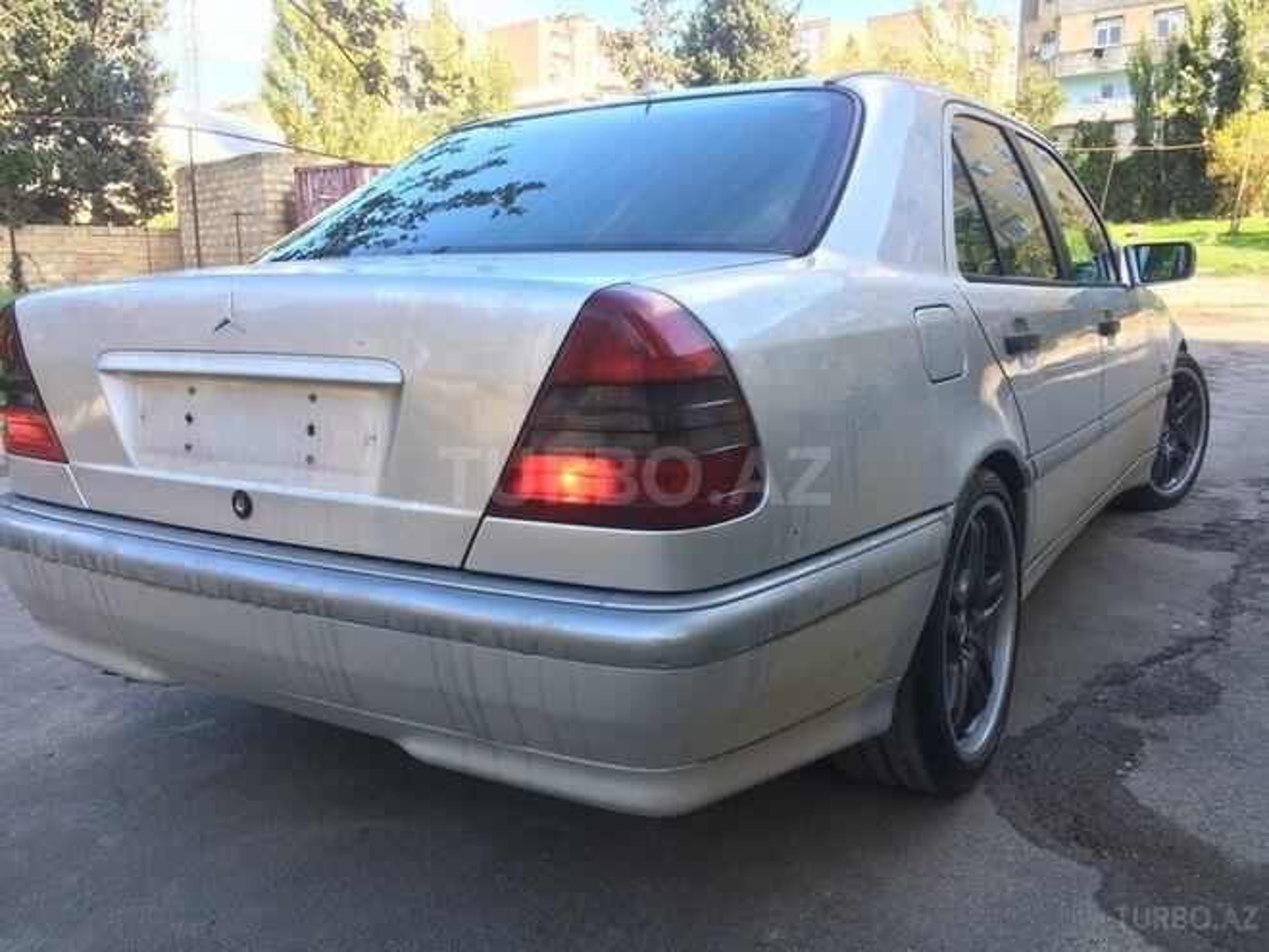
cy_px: 476
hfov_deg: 61.7
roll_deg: -2.2
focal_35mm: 29
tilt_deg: -10.9
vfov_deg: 48.2
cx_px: 634
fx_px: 1063
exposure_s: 1/180
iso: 32
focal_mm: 4.15
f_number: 2.2
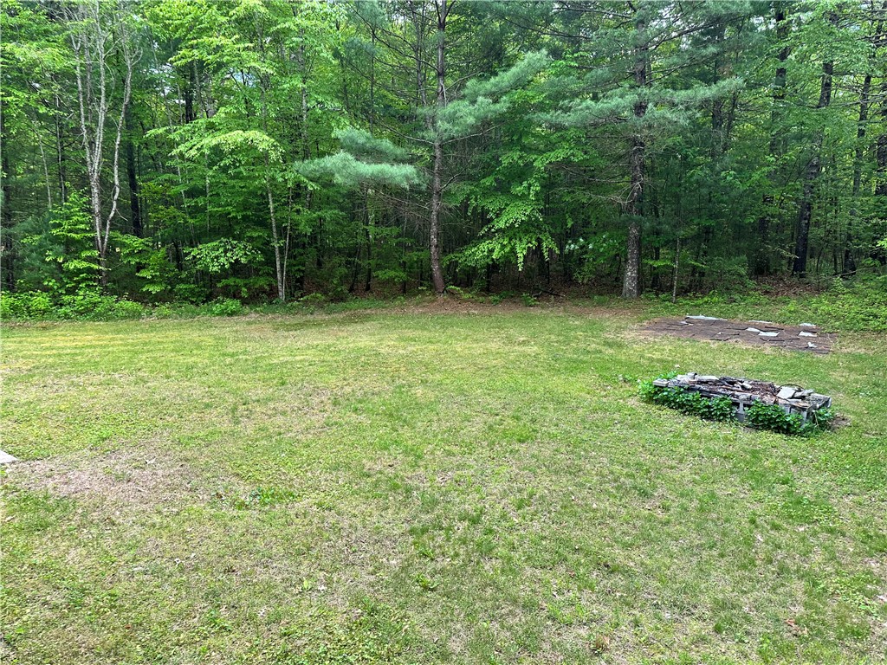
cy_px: 332
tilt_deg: -6.8
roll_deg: -1.4
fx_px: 615
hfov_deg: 71.6
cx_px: 444
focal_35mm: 24
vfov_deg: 56.8
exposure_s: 1/541
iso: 80
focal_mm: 6.86
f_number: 1.78
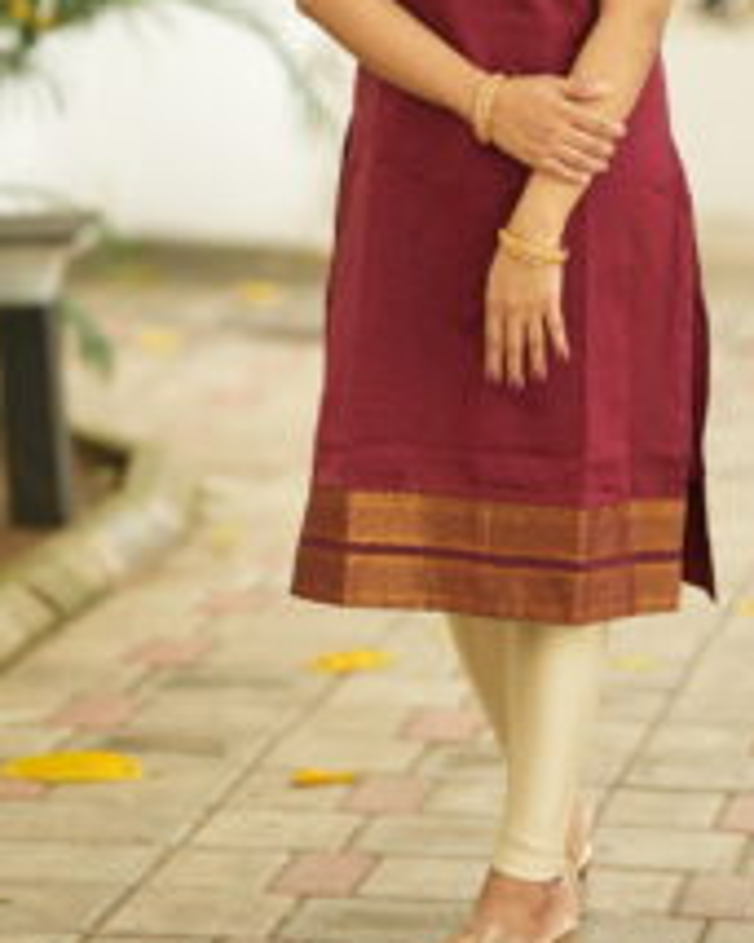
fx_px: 4690
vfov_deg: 11.5
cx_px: 520
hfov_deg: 9.2
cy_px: 234
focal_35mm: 168
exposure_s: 1/320
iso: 250
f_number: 1.6
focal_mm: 85
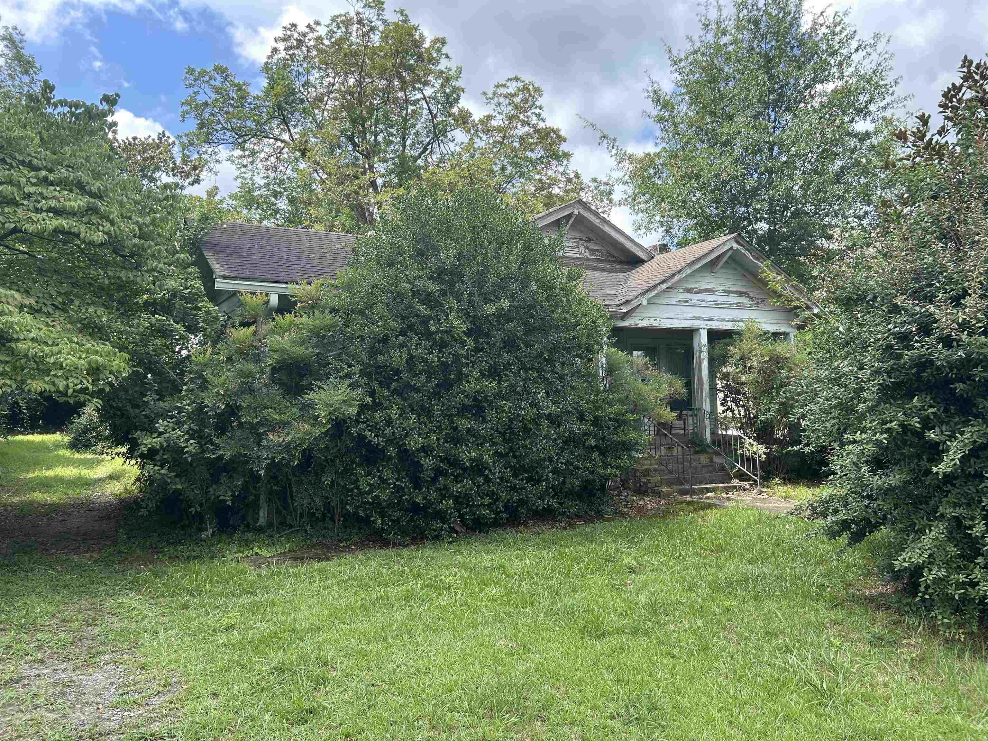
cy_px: 370
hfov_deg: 67.3
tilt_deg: +5.1
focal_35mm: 26
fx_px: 742
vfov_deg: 53.1
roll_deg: +0.0
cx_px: 494
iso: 50
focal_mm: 5.7
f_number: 1.5
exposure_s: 1/1058
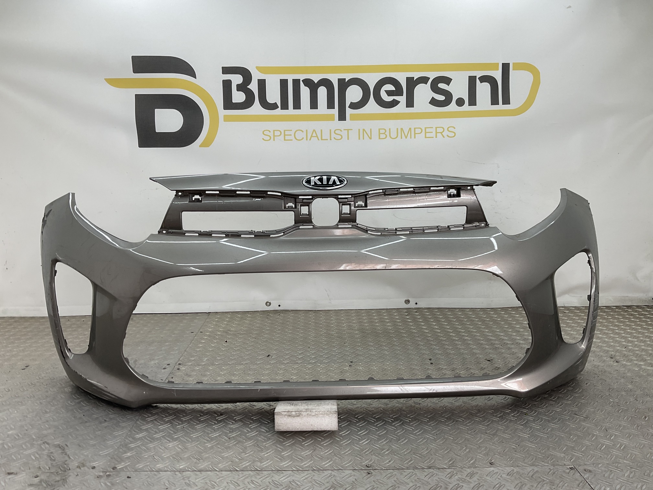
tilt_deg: -10.0
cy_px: 245
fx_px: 547
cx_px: 326
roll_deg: -0.4
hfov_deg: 61.7
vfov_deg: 48.2
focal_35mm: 29
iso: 16
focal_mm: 3
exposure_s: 1/145
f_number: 1.8
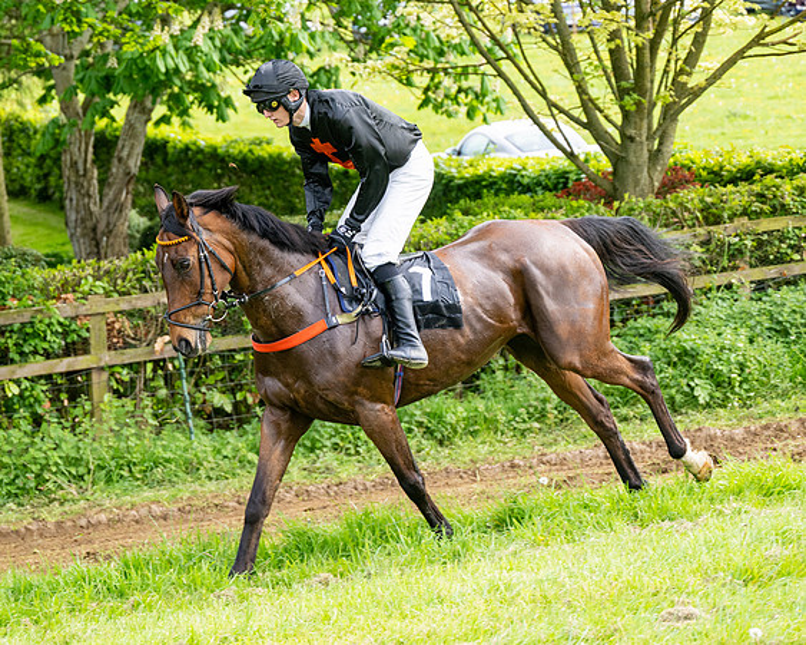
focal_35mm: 135
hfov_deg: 14.3
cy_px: 310
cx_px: 477
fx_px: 3208
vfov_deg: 11.5
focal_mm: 98
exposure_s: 1/1250
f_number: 4
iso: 400
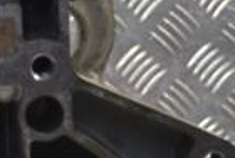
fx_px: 1341
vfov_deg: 6.7
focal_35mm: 205
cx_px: -107
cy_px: 219
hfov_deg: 9.7
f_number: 4.8
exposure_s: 1/60
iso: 400
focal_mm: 32
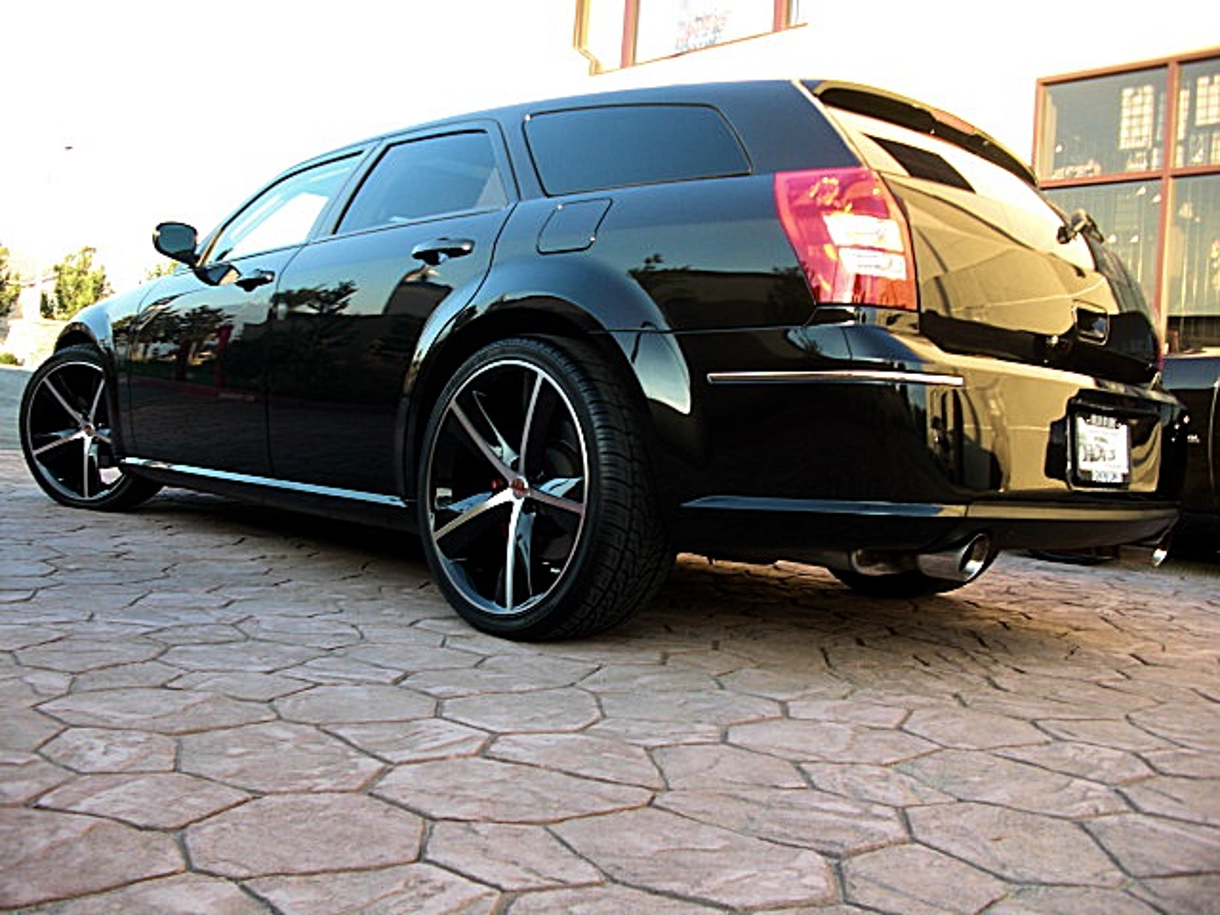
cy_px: 458
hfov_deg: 51.4
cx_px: 610
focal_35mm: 36
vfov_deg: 39.7
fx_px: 1269
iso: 50
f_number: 2.8
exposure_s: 1/60
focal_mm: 6.3
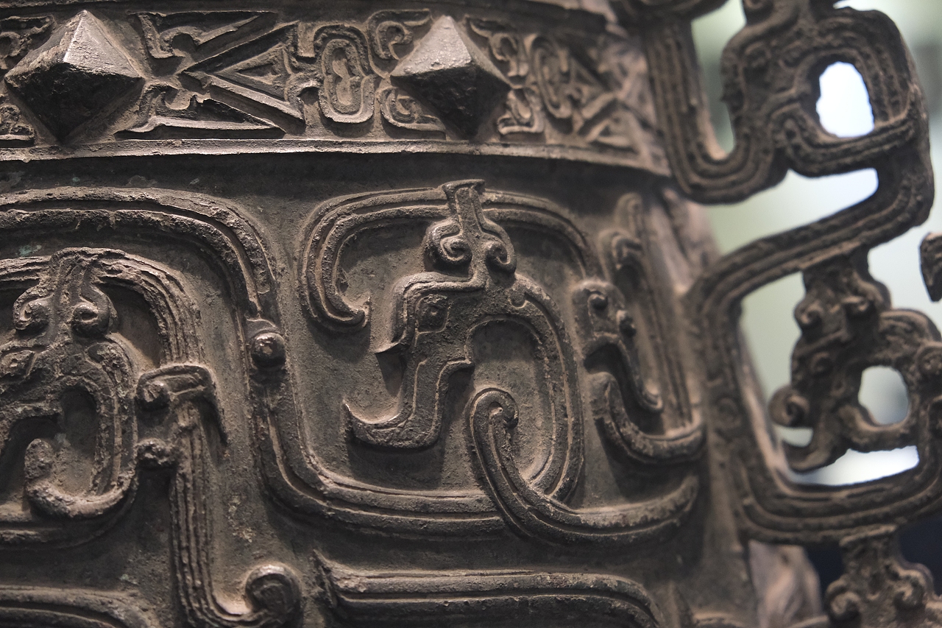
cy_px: 314
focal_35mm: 83
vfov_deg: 16.5
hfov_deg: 24.5
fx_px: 2171
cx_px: 471
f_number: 4
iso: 3200
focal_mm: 55
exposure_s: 1/42
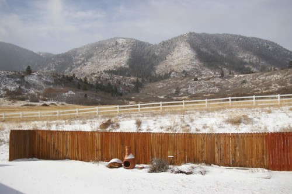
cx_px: 146
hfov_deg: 53.1
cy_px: 97
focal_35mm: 36
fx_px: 292
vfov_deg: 36.8
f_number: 5.6
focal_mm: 24
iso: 200
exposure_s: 1/1500
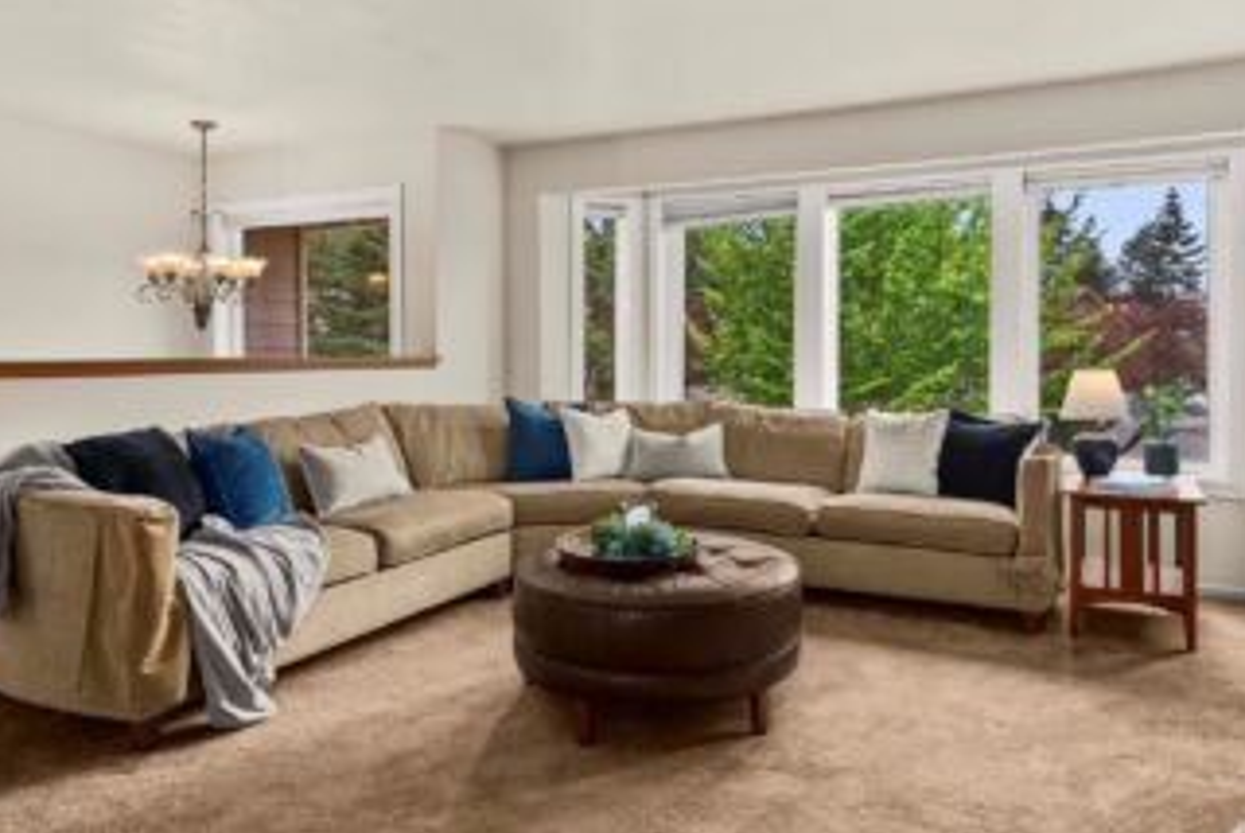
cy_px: 360
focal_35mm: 25
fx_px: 865
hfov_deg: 71.3
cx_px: 673
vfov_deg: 51.2
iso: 1000
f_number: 7.1
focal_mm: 20
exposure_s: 1/15
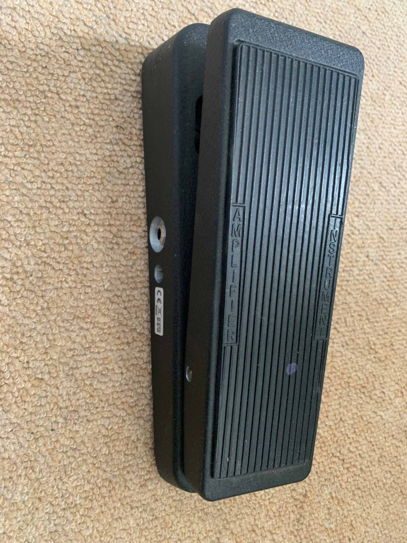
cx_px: 204
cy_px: 272
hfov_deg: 53.1
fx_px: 408
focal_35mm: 26
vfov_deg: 67.3
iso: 200
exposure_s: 1/60
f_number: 1.8
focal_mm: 4.25
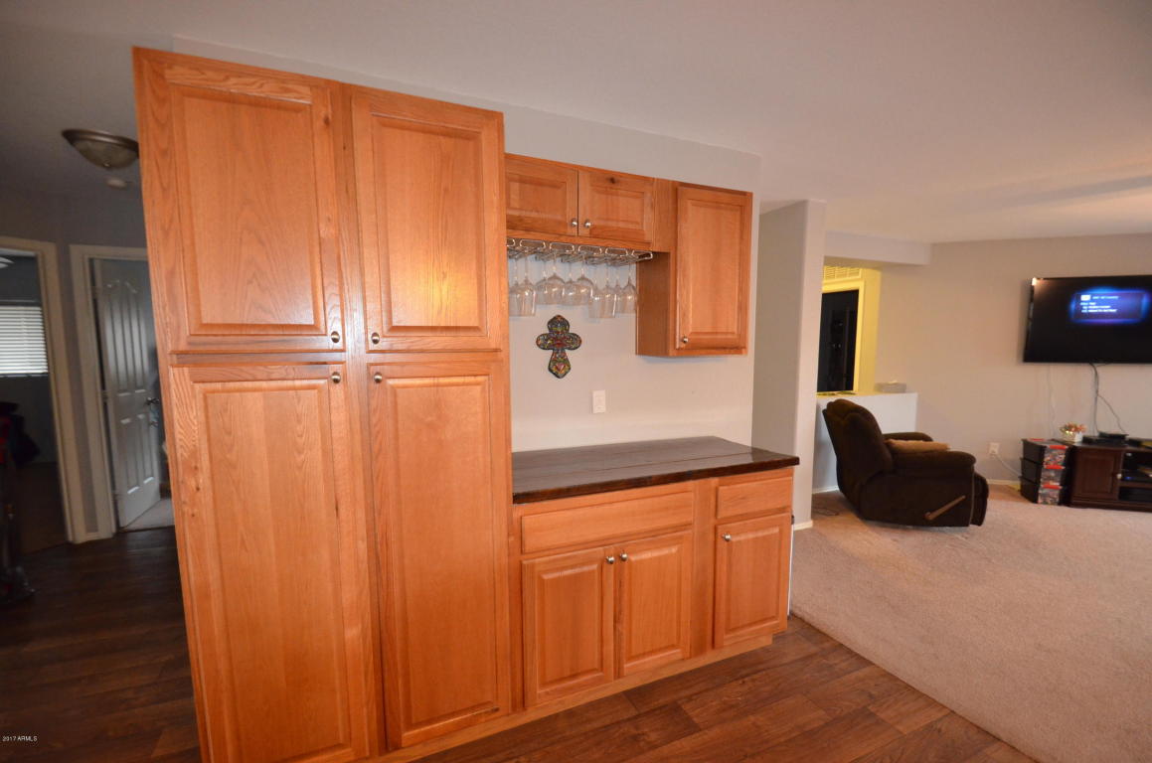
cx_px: 576
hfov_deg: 100.5
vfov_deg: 77.1
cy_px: 382
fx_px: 479
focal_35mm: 15
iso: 2200
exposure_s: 1/60
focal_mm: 10
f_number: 3.5
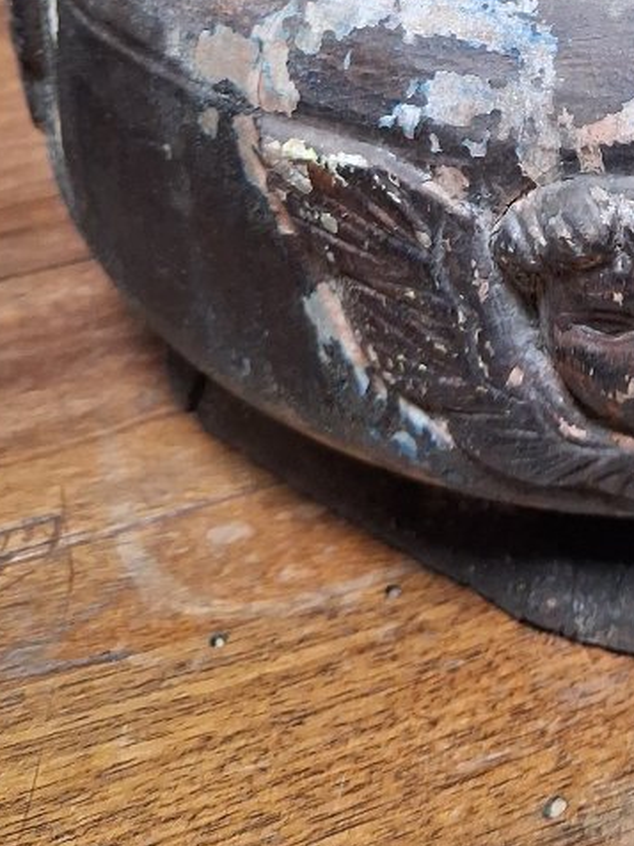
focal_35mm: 68
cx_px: 746
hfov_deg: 20.3
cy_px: -151
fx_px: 1661
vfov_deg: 25.8
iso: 500
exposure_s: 1/24
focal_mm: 4
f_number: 1.8
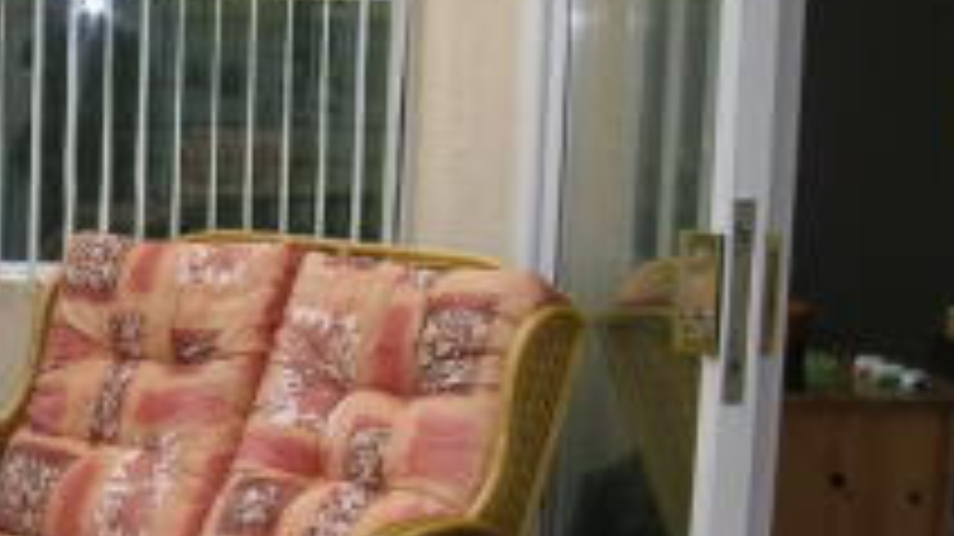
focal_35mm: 84
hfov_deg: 23.9
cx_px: -61
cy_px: 232
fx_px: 2124
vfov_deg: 14.4
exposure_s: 1/144
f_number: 4.4
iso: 50
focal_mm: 5.8
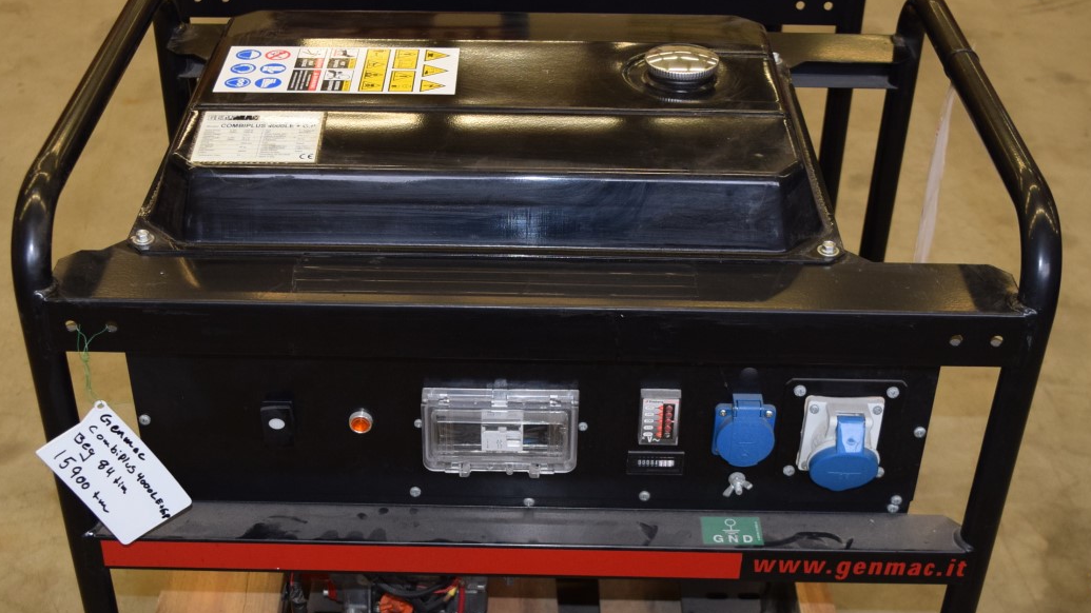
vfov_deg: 22.1
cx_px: 505
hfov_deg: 38.5
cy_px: 429
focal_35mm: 54
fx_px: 1562
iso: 800
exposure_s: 1/80
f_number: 4.5
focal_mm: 22
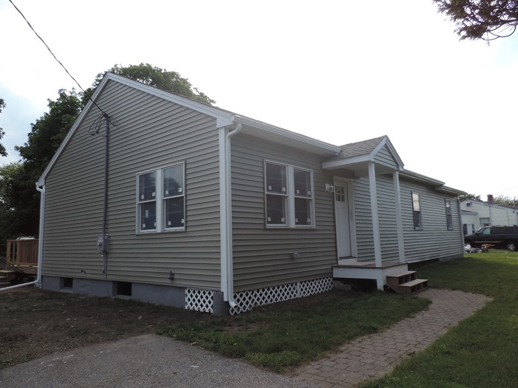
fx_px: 374
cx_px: 265
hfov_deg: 69.4
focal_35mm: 25
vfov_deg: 54.9
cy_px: 186
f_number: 3
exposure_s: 1/500
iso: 80
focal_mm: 4.3
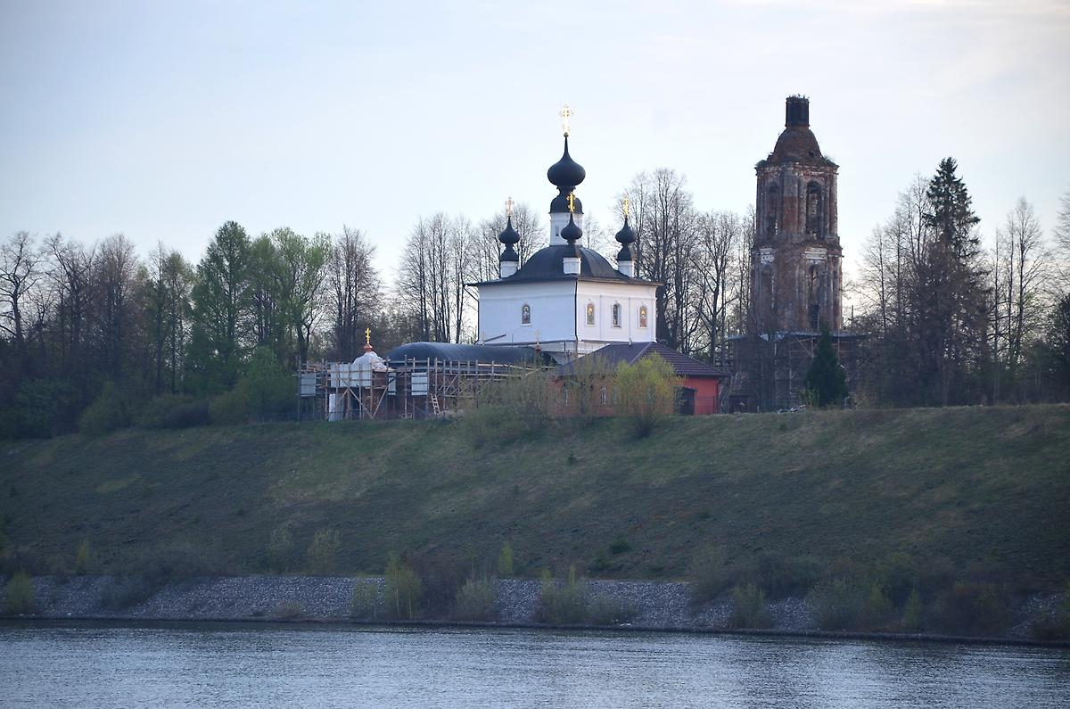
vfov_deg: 8.7
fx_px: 4672
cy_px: 354
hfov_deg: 13.1
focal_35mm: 158
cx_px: 535
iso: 220
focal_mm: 105
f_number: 5.6
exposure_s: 1/125
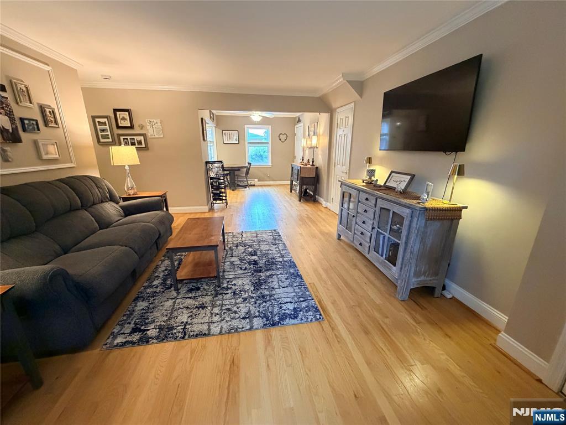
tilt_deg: -16.1
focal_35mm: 14
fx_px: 229
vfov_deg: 85.7
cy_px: 212
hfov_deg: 102.1
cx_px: 283
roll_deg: +0.5
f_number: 2.2
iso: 1000
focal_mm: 2.22
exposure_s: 1/60
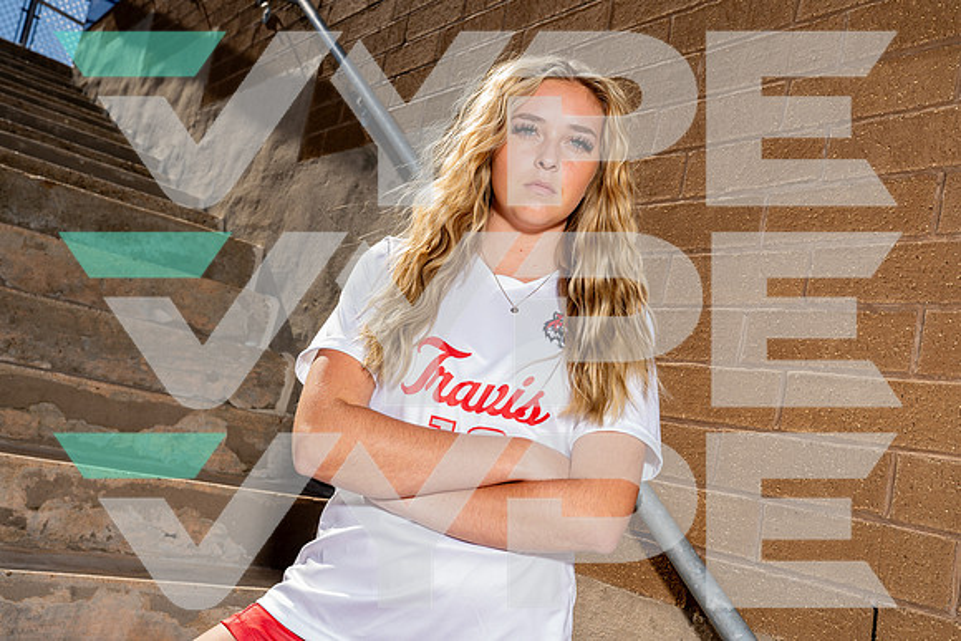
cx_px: 480
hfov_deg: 54.4
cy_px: 320
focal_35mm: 35
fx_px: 934
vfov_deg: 37.9
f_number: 8
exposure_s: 1/250
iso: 100
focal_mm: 35
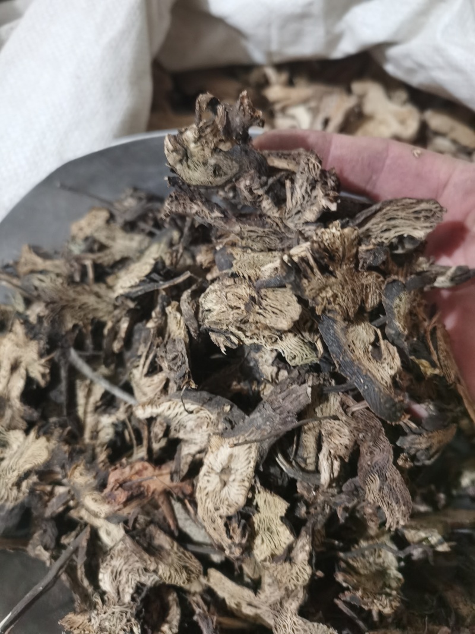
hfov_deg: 51.3
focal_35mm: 27
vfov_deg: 65.3
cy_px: 317
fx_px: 494
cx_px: 238
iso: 500
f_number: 1.8
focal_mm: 5.58
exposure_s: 1/25.7
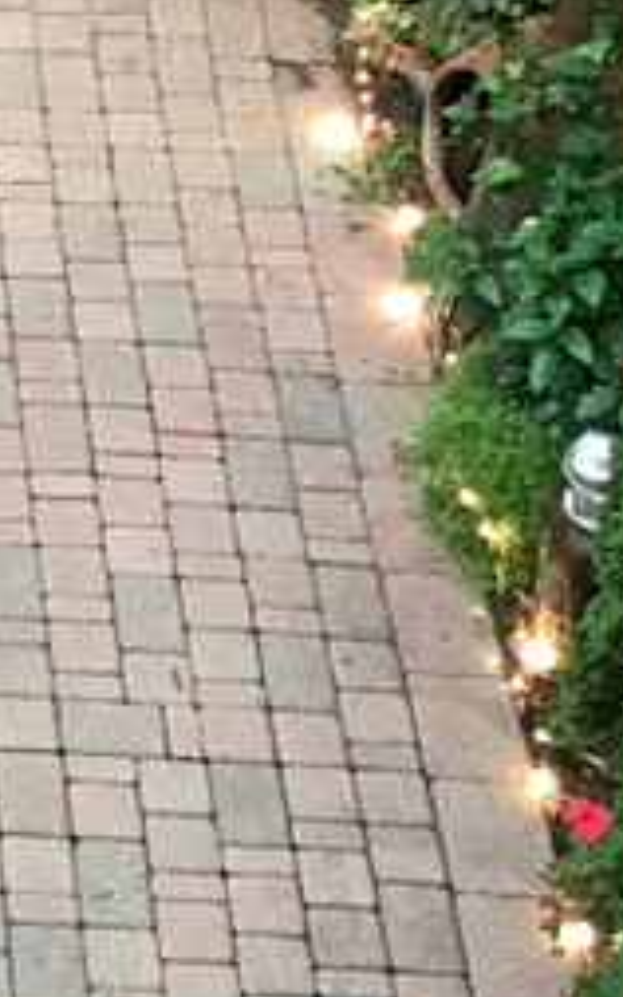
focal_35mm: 140
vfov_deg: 14.7
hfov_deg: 8.9
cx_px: -560
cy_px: 28
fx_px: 3805
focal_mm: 3.3
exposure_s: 1/30
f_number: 2.4
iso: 125
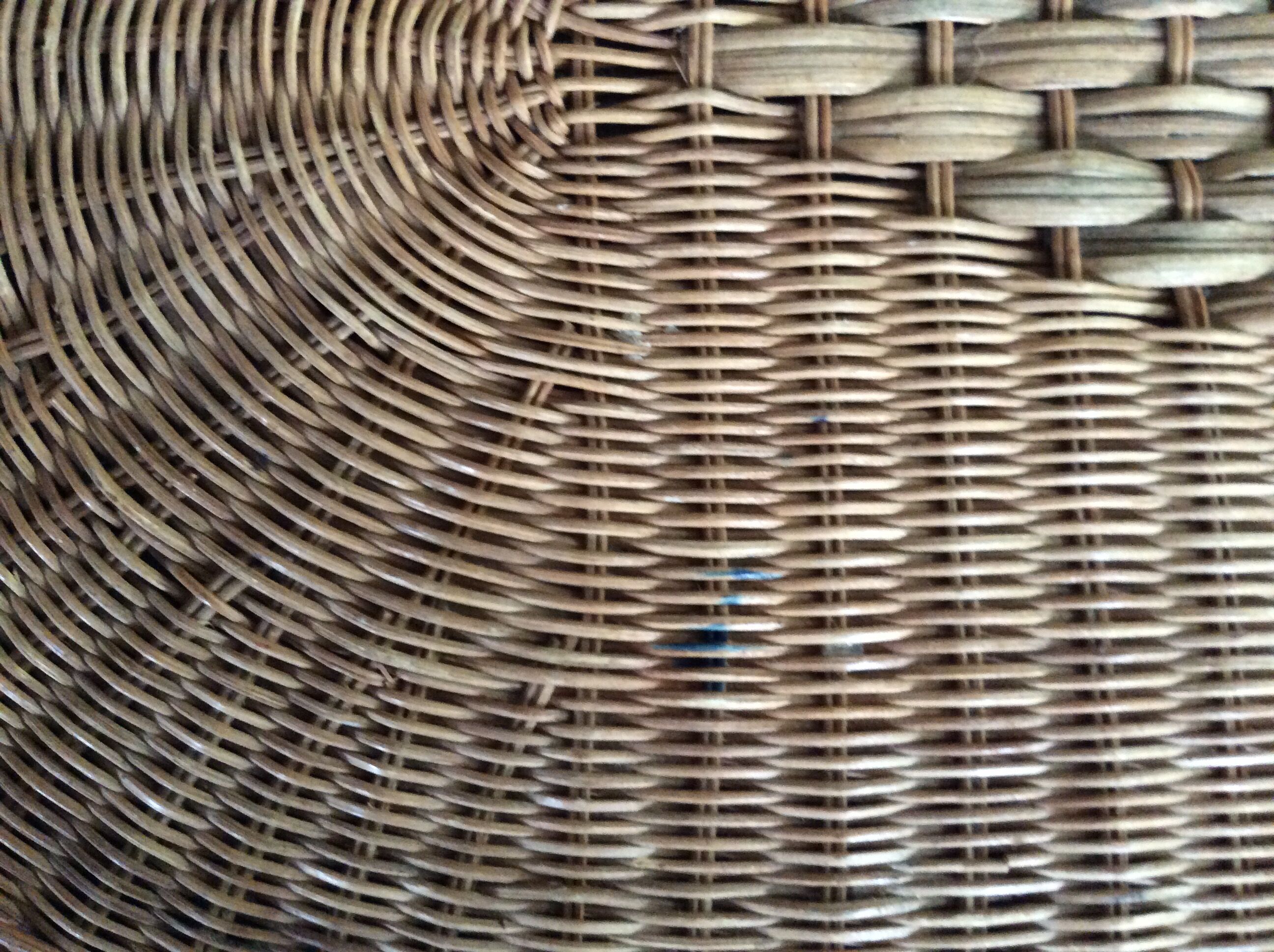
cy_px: 476
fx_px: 1176
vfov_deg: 44.1
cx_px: 637
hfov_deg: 56.9
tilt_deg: -84.8
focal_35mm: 32
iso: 320
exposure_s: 1/25
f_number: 2.4
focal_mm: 3.3
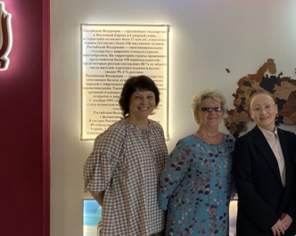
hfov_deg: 33.9
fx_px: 446
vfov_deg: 29.5
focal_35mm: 51
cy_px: 89
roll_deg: -0.1
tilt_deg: -2.0
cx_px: 287
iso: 64
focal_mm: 4.25
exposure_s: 1/122
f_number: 1.8
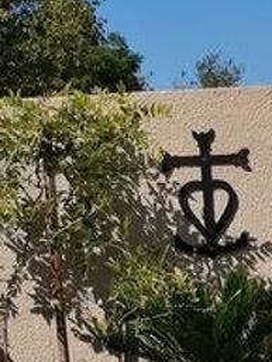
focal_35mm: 140
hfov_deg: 10.2
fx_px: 1466
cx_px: 423
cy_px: 609
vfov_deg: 13.0
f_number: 1.8
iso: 50
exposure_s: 1/3215
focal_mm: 3.62
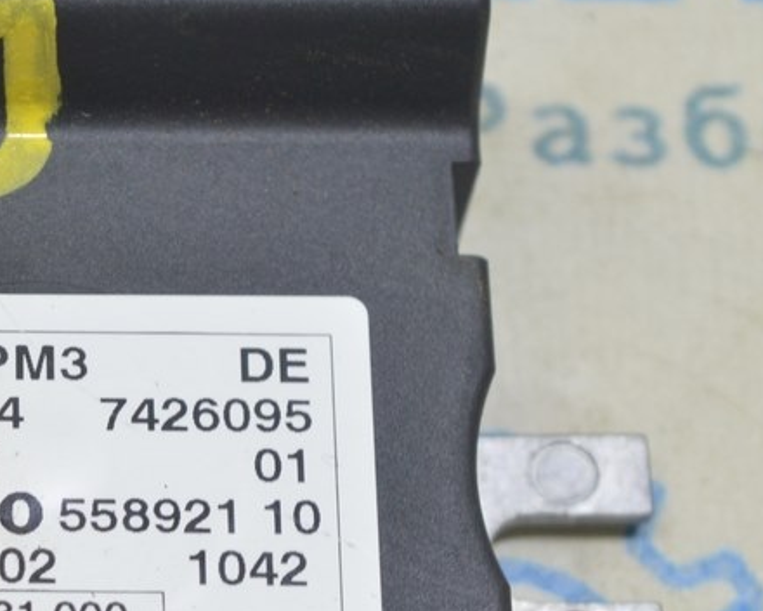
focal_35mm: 180
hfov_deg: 10.6
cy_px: 433
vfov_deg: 8.6
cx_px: -40
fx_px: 4067
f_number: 5.6
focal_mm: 55
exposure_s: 1/20
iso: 400
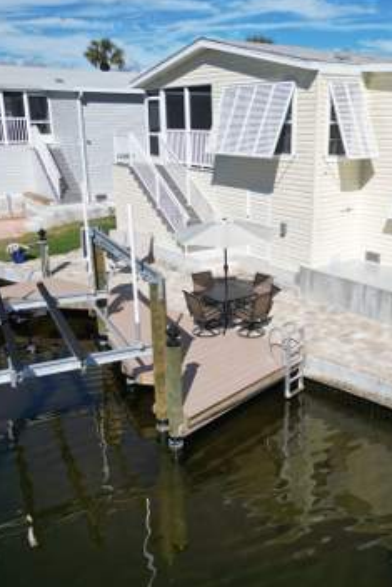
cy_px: 292
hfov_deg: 38.7
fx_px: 555
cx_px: 247
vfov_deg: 55.8
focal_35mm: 34
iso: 110
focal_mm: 6.72
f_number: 1.7
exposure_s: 1/5000
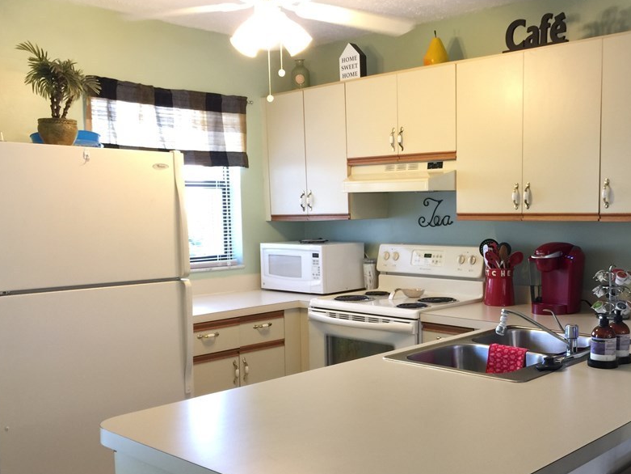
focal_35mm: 38
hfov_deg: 48.5
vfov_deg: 37.5
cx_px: 395
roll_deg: +0.2
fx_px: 693
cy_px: 292
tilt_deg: -5.5
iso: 50
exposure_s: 1/15
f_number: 2.2
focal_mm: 4.15
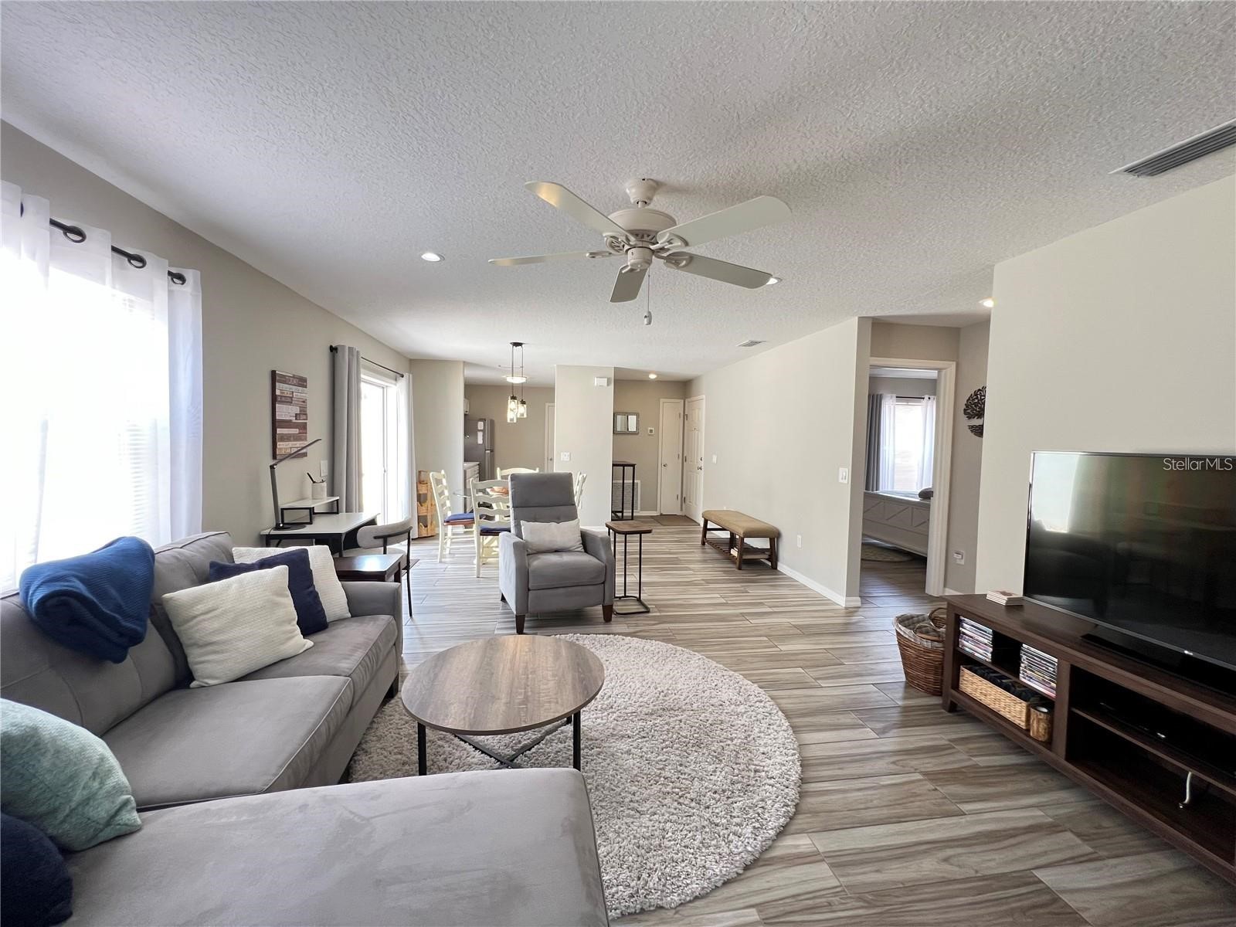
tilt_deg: -3.1
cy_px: 464
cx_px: 618
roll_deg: -0.9
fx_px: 464
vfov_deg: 89.9
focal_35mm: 13
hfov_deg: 106.2
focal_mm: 1.57
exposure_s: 1/120
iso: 200
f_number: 1.8
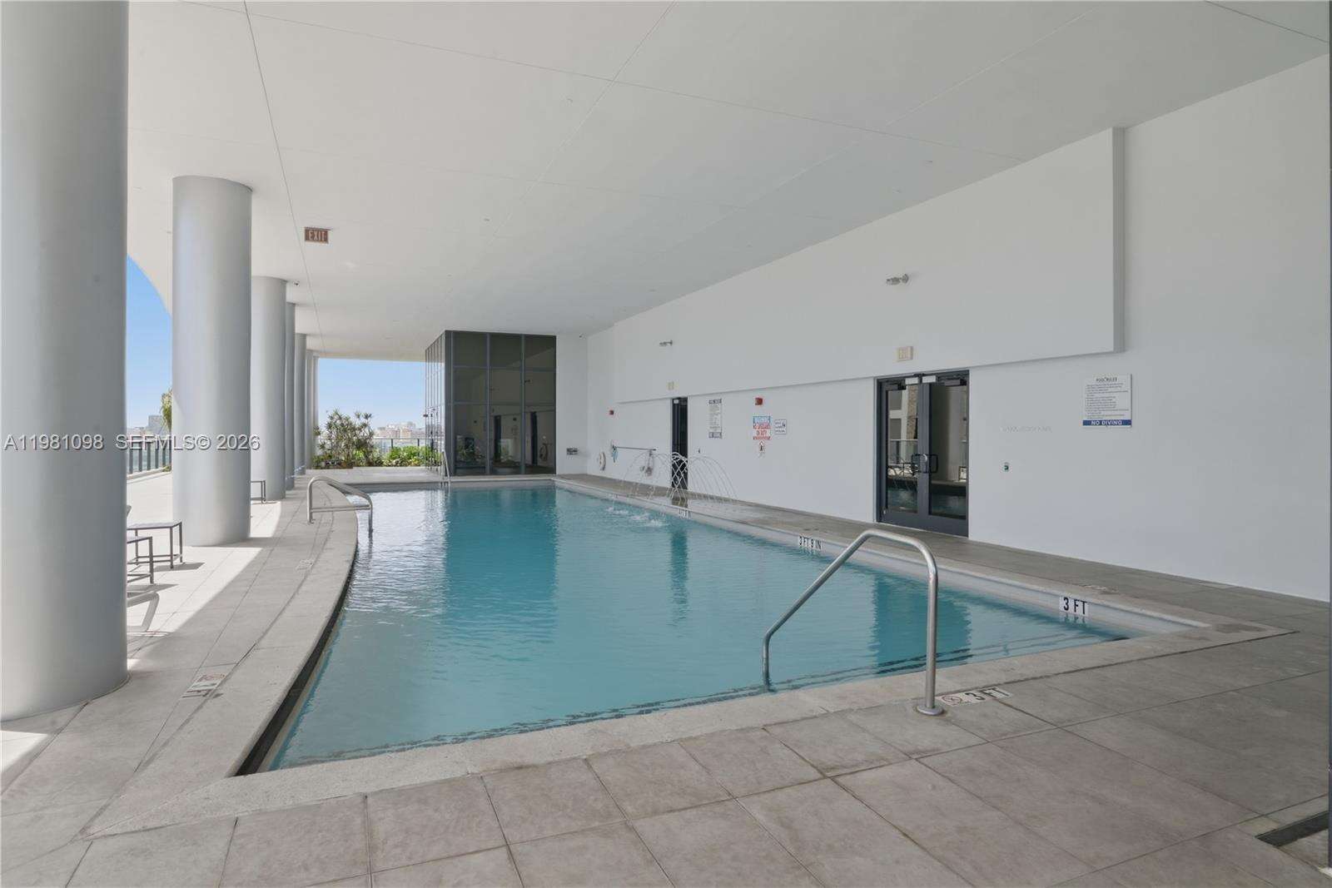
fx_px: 740
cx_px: 666
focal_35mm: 20
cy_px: 444
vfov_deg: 61.9
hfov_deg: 84.0
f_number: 14
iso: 320
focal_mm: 20
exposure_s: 1/100
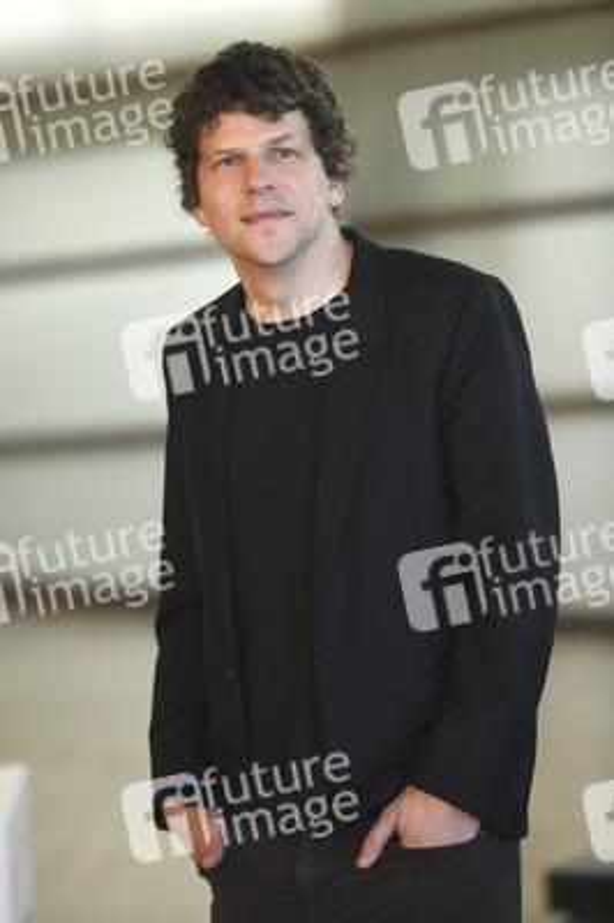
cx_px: 307
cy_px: 462
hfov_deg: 7.8
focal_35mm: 175
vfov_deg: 11.8
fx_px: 4485
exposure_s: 1/640
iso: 640
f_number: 3.2
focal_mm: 175
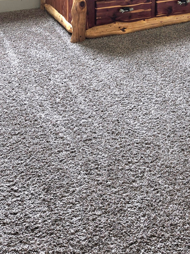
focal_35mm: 62
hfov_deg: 23.5
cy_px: -26
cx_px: 123
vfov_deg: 28.4
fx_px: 454
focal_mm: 5.4
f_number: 1.8
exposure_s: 1/120
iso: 40
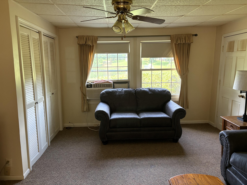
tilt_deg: -8.8
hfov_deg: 67.3
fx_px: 186
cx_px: 124
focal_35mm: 26
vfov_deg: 53.1
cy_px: 92
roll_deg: +0.9
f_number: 1.6
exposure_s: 1/60
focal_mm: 5.96
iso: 250
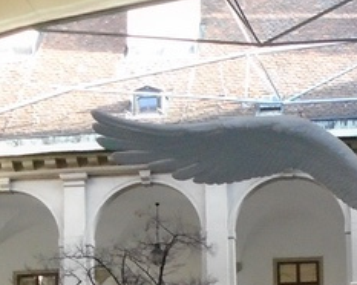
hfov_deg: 14.8
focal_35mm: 126
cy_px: 424
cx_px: 418
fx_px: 1330
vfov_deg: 11.7
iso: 500
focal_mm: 5.5
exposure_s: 1/125
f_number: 3.5
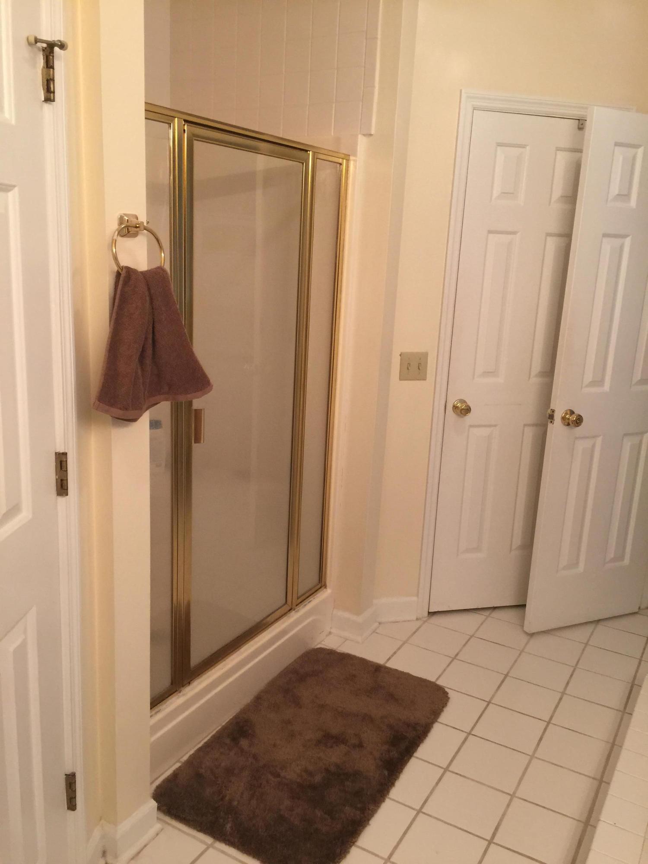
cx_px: 324
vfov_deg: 61.7
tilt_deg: -12.0
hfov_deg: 48.2
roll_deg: -4.4
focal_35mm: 29
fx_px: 724
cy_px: 432
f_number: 2.2
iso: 50
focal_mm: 4.15
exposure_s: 1/15
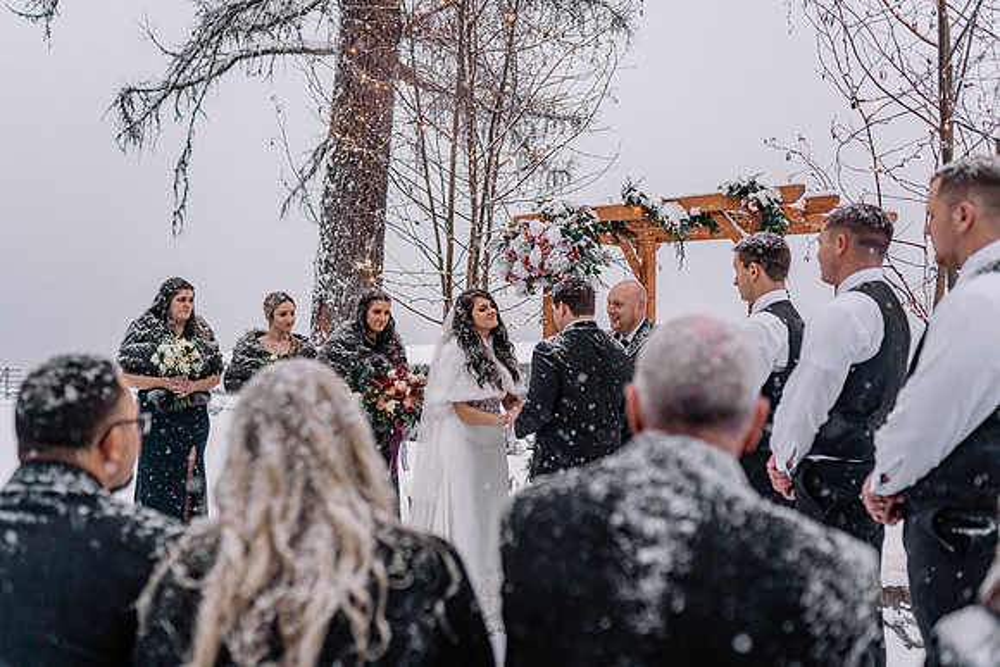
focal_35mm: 35
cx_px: 500
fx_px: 972
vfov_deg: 37.9
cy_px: 334
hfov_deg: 54.4
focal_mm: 35
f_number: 2
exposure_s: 1/250
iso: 200
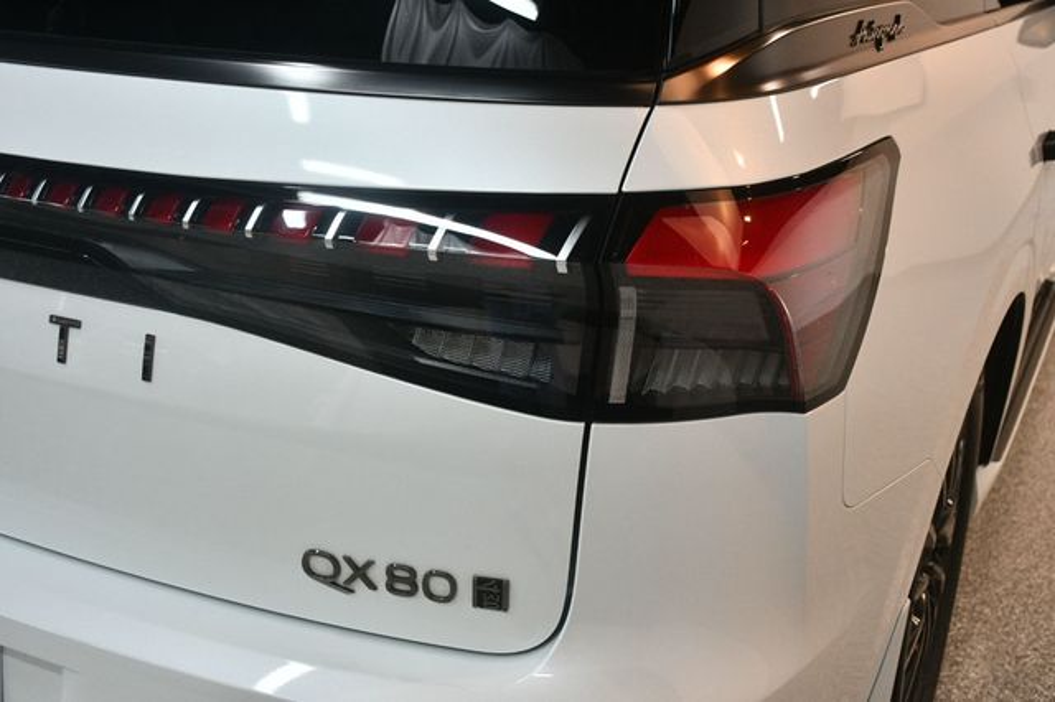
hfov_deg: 48.5
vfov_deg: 33.4
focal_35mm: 40
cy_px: 351
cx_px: 528
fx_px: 1172
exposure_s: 1/125
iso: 1250
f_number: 4
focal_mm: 27
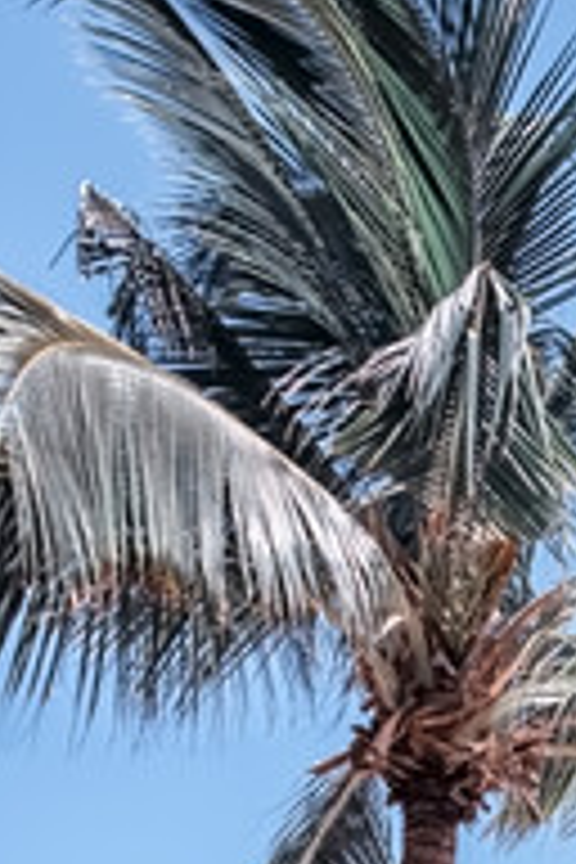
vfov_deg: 14.7
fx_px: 3000
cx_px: 1042
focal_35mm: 125
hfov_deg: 10.3
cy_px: 1458
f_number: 4
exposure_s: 1/640
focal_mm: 32
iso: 64
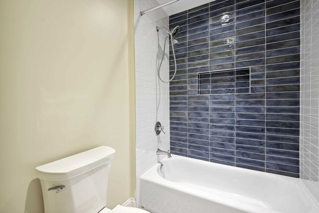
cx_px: 160
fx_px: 142
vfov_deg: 73.8
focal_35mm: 16
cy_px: 106
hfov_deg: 96.7
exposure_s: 1/5
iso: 400
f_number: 8
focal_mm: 16
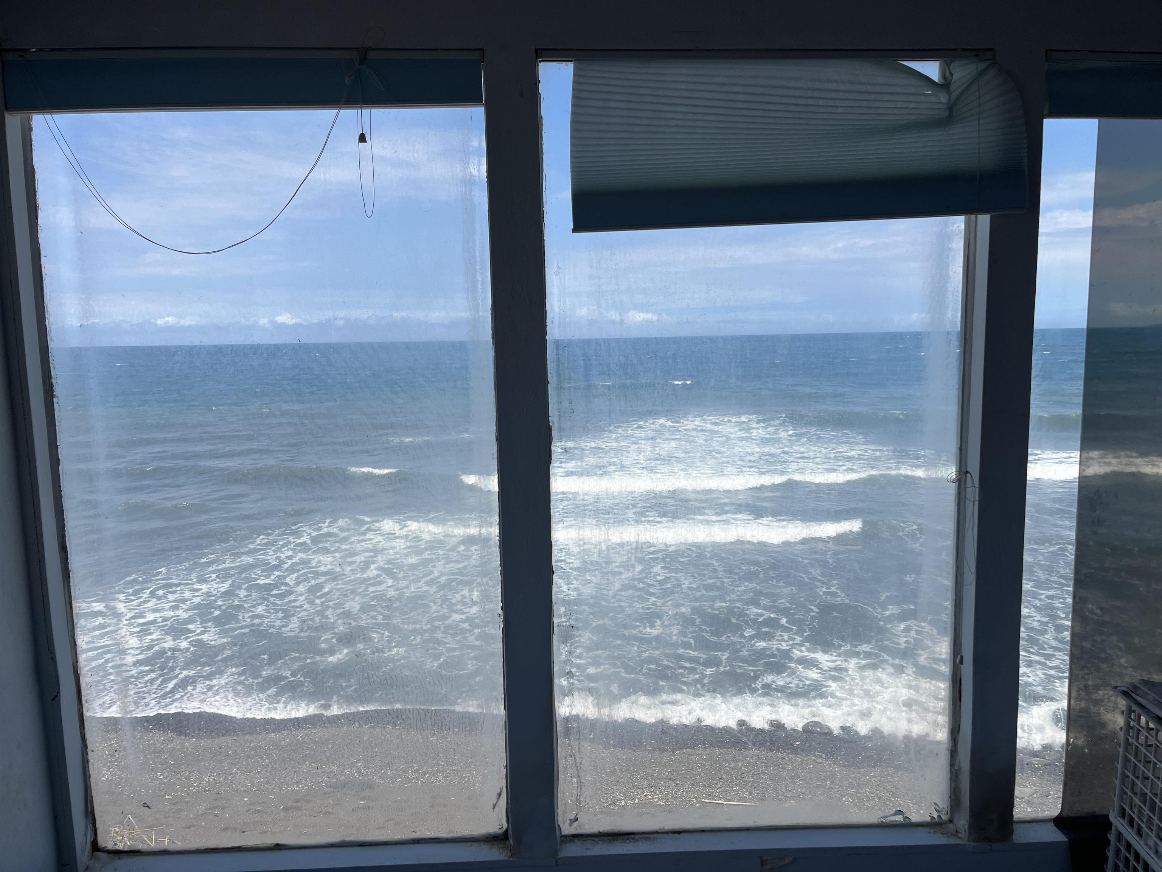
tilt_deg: -6.8
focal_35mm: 26
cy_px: 436
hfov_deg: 67.3
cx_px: 581
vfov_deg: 53.1
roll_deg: +1.5
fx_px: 873
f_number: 1.6
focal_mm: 5.1
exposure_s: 1/4310
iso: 50
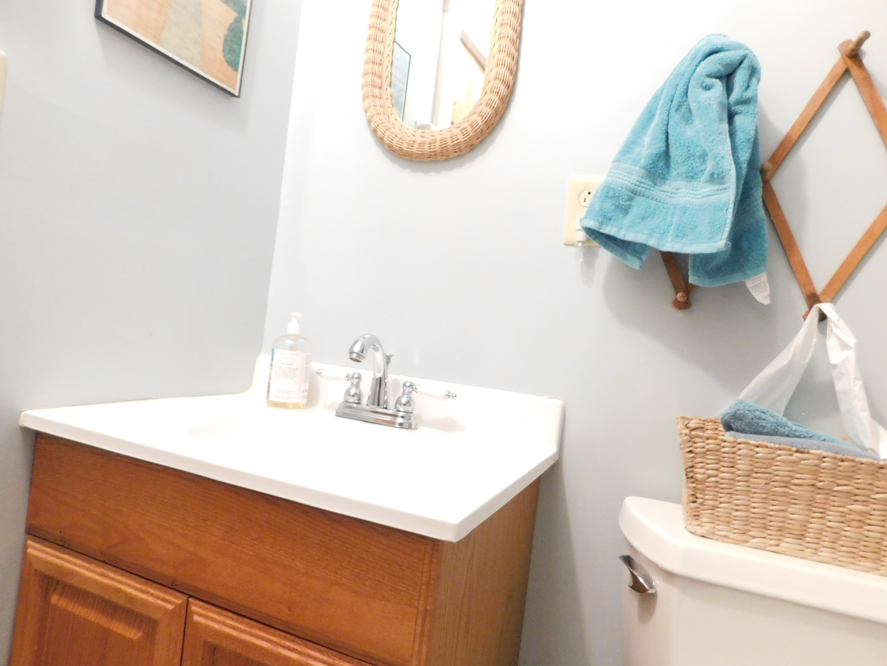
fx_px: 589
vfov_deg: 58.9
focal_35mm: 23
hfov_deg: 73.9
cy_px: 333
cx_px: 444
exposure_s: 1/10
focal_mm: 4
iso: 800
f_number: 3
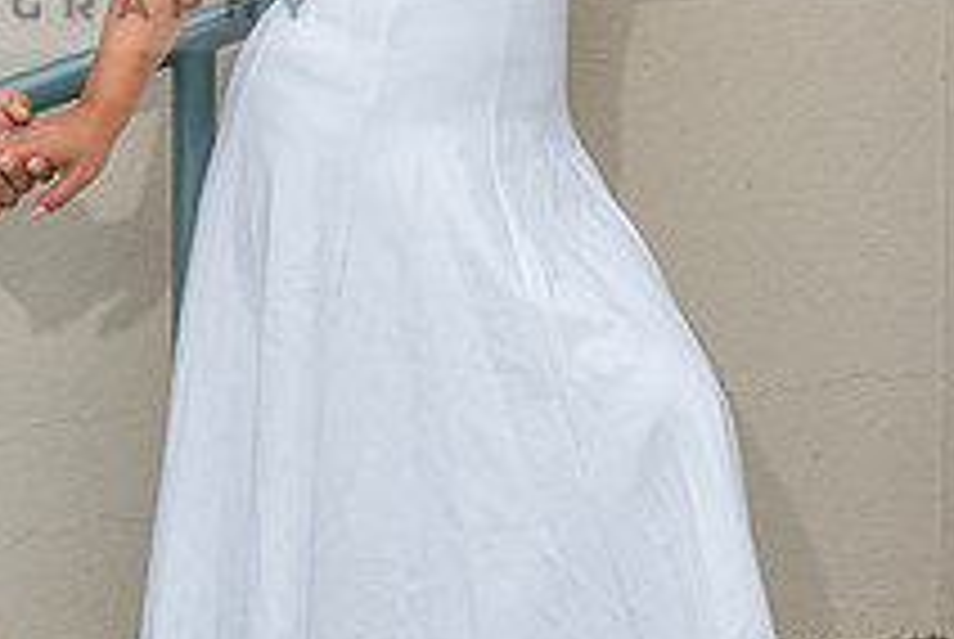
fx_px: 4060
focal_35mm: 153
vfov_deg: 8.9
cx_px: -32
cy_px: -56
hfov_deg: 13.2
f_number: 8
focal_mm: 56
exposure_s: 1/160
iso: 200
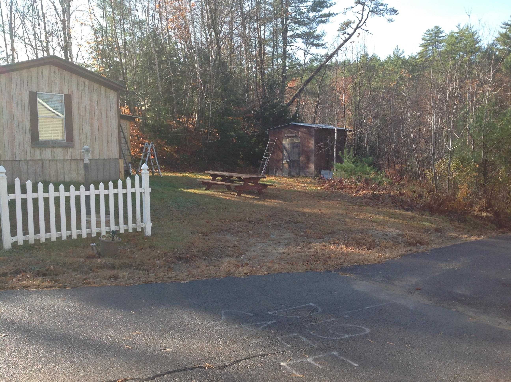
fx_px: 516
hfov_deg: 52.7
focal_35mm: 35
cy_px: 191
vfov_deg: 40.6
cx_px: 256
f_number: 2.4
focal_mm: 4.28
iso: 50
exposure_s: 1/414
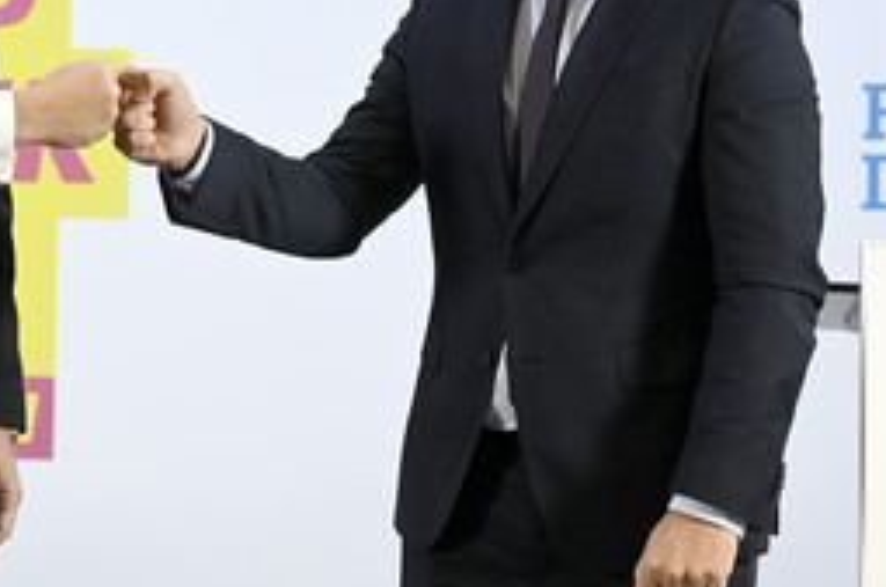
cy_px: 122
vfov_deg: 11.0
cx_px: 217
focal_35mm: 124
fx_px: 3046
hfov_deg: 16.5
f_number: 5.6
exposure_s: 1/320
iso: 5000
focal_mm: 70
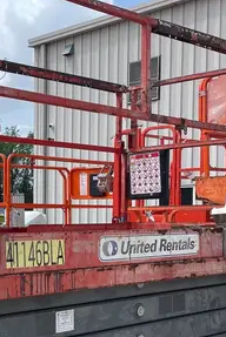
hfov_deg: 19.5
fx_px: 648
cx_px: 31
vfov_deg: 28.7
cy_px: 262
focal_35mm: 69
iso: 32
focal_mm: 4.2
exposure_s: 1/4000
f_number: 1.6
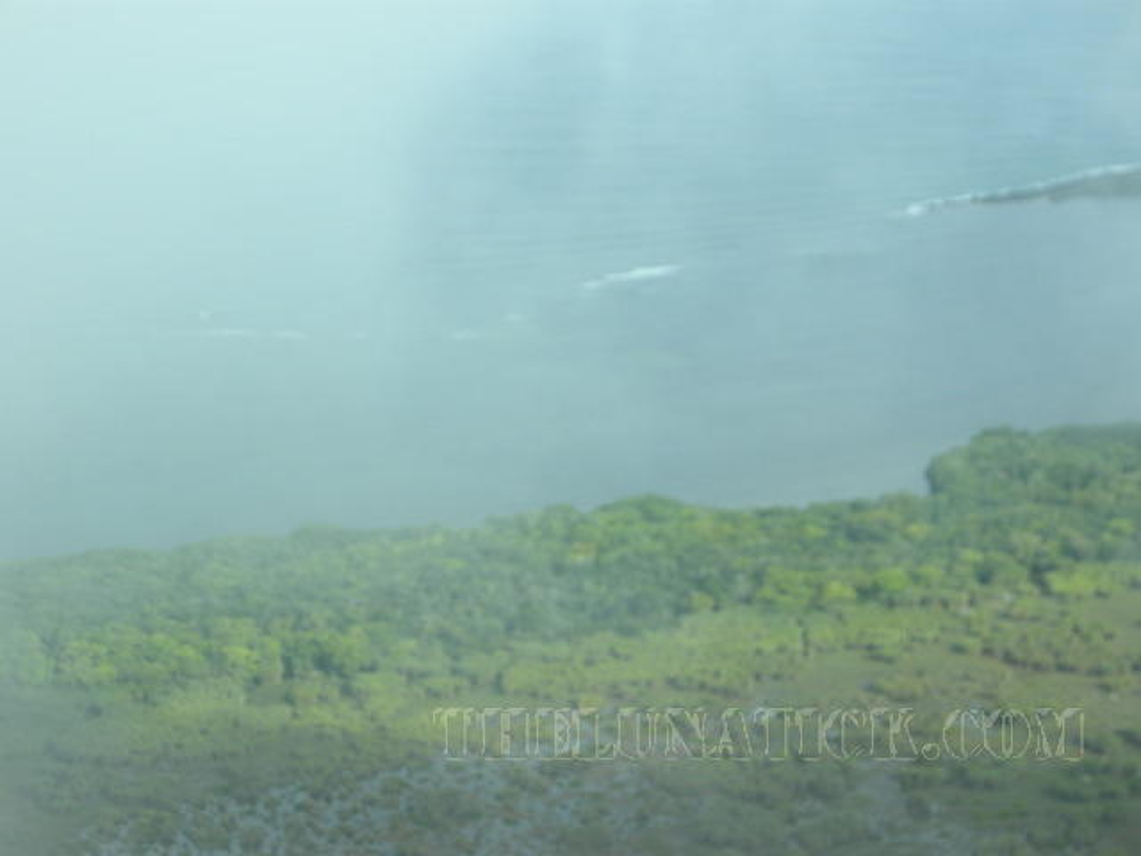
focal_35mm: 115
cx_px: 570
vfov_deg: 12.9
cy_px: 428
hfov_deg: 17.1
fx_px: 3791
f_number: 5.1
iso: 64
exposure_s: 1/138
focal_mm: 24.5
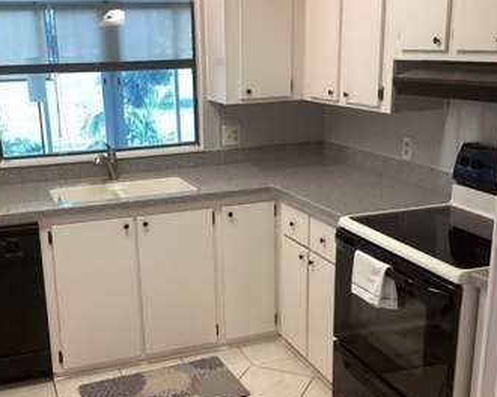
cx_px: 202
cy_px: 218
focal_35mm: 44
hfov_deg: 41.8
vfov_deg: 34.1
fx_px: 647
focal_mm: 3.3
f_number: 2.4
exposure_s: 1/60
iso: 200
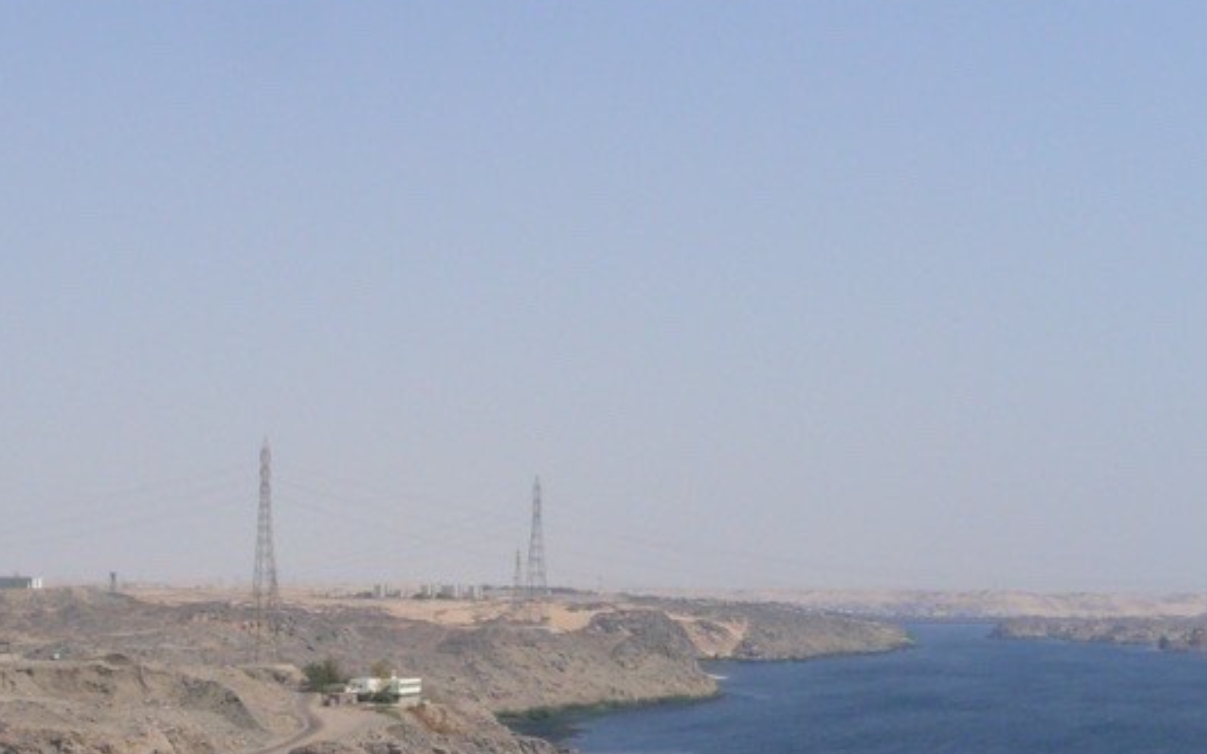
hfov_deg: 24.2
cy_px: 738
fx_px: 2763
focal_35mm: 84
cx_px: 991
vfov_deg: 15.3
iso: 100
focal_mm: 7.4
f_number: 8
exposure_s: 1/500
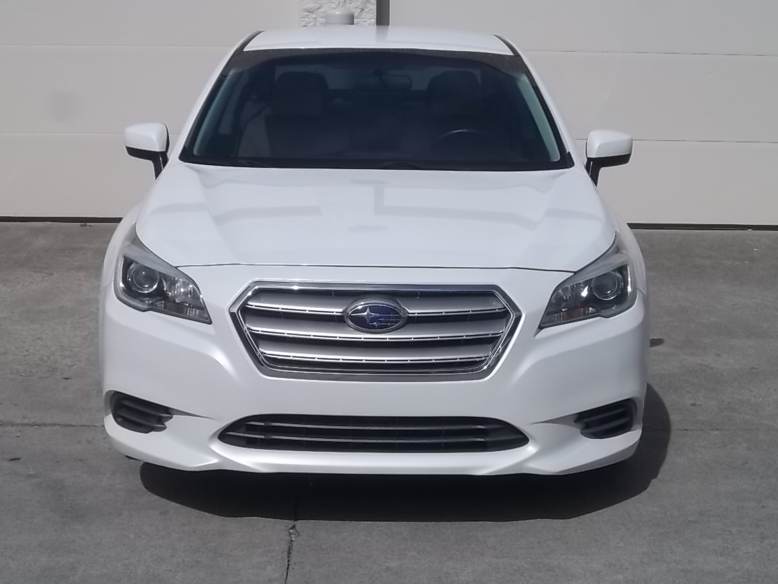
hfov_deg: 30.3
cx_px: 380
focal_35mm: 64
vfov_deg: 22.9
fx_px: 1438
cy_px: 282
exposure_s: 1/200
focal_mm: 10.42
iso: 64
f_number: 11.99
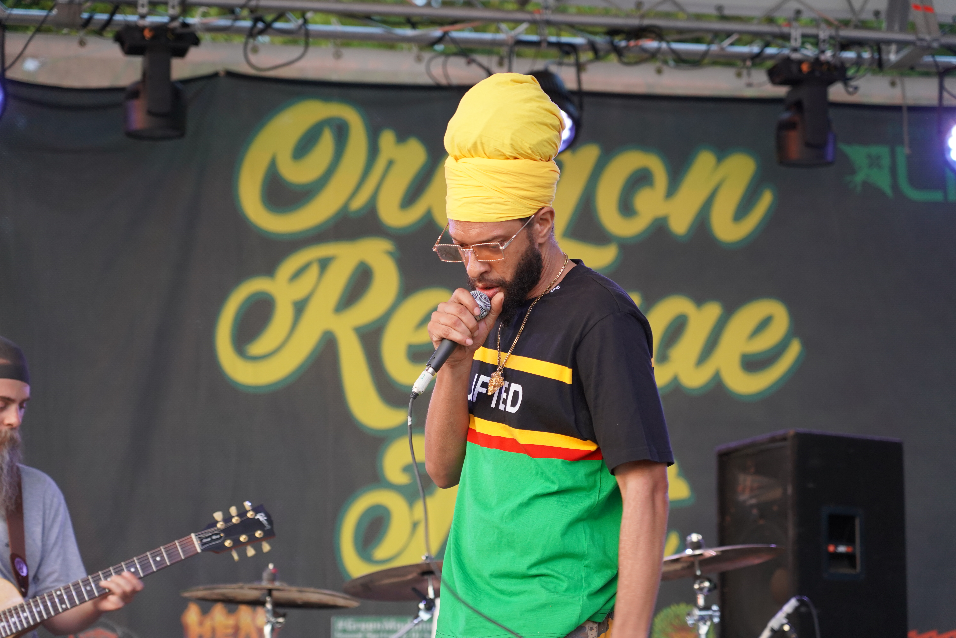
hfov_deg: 19.5
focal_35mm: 105
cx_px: 478
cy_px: 319
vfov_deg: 13.0
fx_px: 2788
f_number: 4
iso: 1000
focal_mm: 105
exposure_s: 1/160
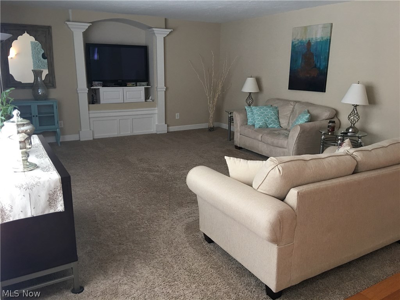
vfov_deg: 48.2
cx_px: 200
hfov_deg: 61.7
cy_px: 150
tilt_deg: -13.9
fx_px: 335
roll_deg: -1.1
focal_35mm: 29
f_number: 2.2
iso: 40
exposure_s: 1/30
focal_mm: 4.15
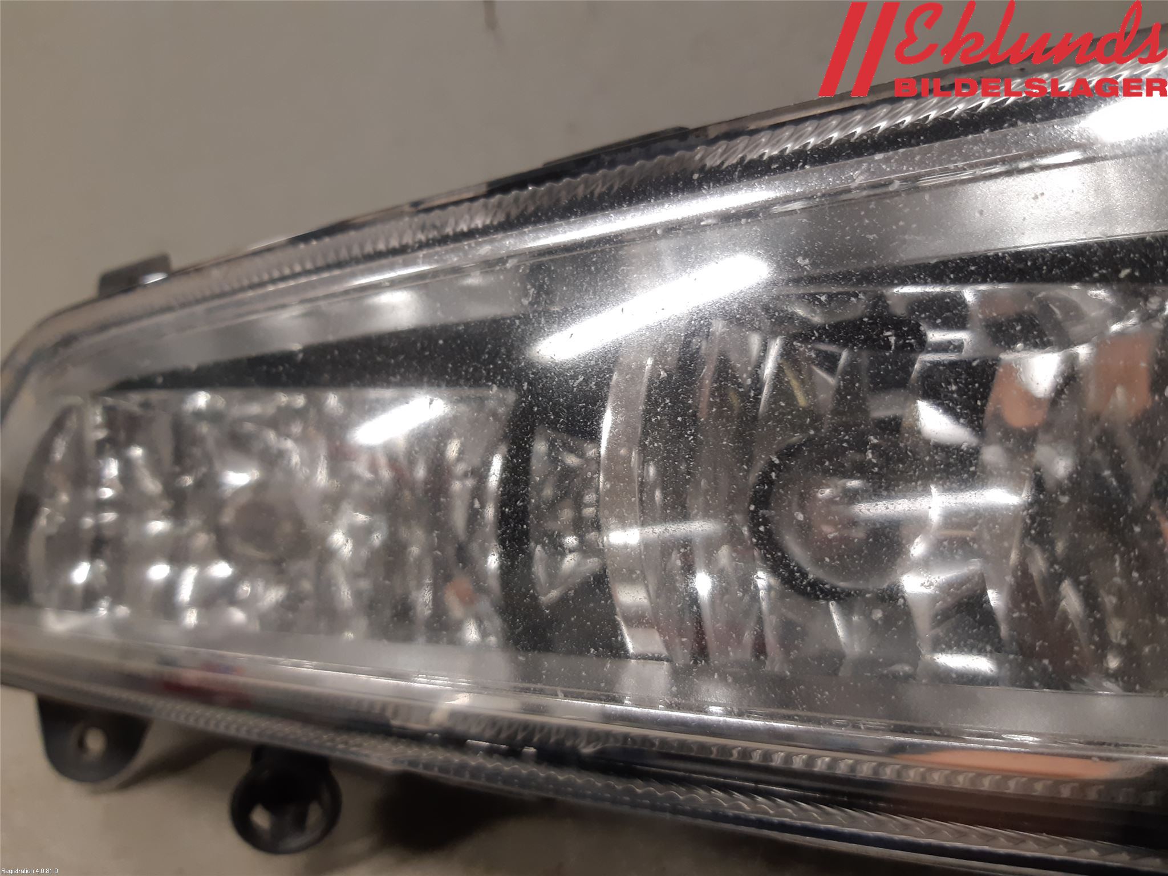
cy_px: 438
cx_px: 584
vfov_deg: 53.1
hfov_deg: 67.3
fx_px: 877
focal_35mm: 26
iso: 100
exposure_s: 1/50
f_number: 1.7
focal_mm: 3.93
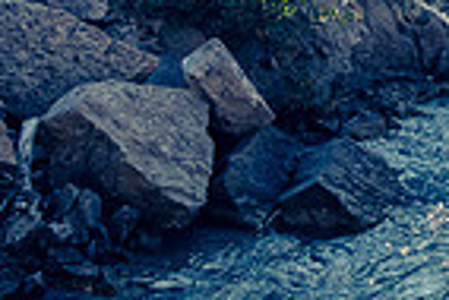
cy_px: -317
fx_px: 1273
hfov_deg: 16.5
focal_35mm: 102
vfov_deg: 11.9
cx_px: 825
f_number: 8
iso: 200
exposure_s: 1/250
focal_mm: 12
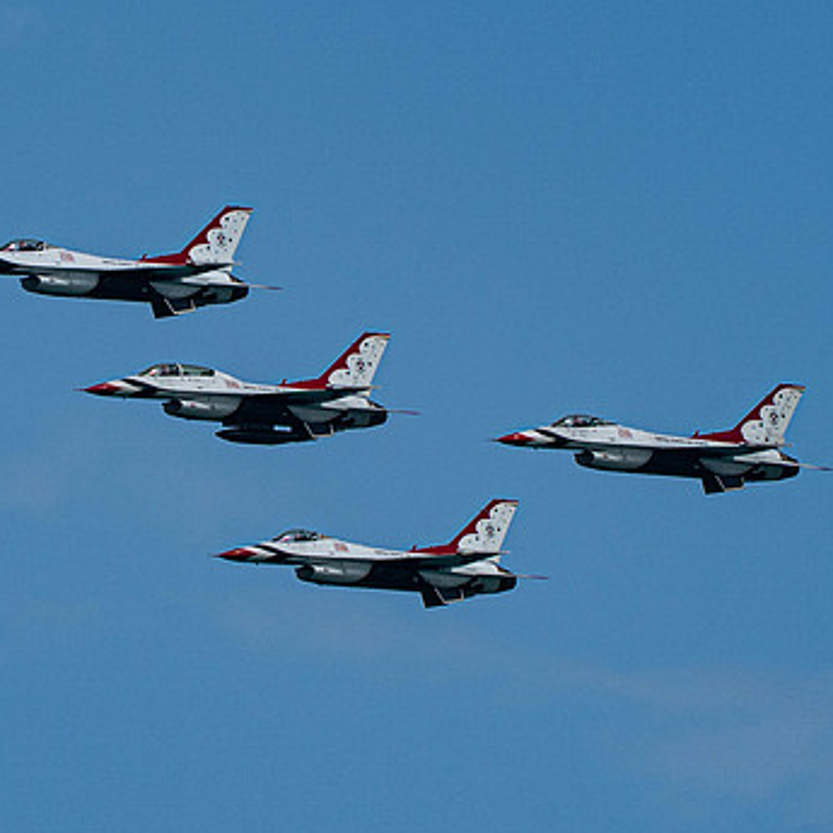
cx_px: 182
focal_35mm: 1119
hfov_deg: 1.6
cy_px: 372
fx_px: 30465
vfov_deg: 1.6
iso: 800
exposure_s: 1/1600
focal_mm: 400
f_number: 10
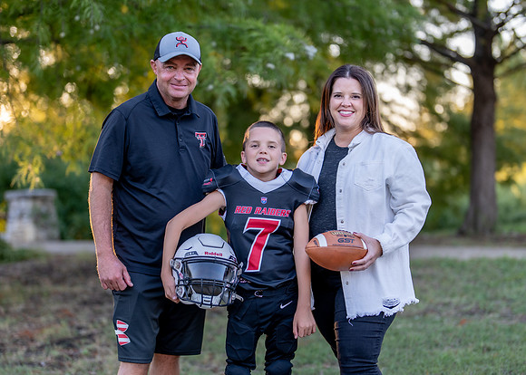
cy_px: 202
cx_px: 258
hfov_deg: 29.3
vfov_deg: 21.2
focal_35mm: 67
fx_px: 1005
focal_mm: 50
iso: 100
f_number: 1.2
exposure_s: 1/400
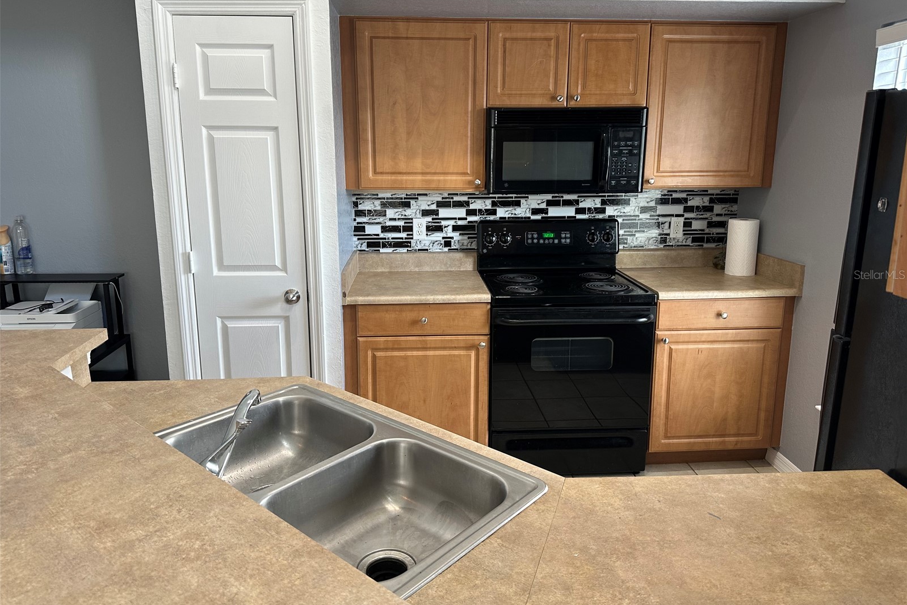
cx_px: 454
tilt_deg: -12.4
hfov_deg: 71.5
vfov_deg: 51.2
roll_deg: -0.3
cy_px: 274
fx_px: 630
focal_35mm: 25
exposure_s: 1/60
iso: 125
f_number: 1.78
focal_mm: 6.86
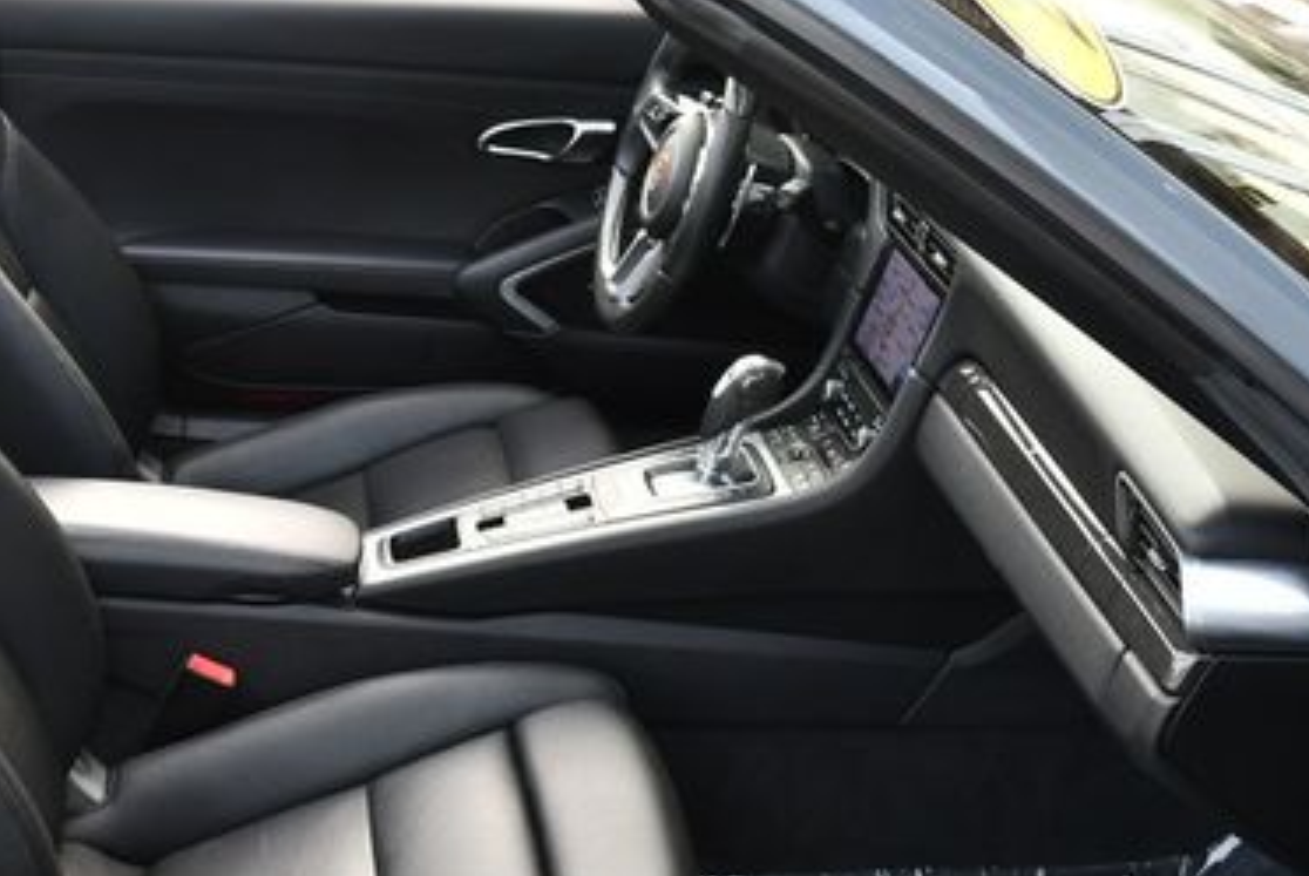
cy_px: 549
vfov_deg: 21.9
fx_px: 2257
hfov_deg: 31.6
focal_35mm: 62
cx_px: 278
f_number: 4.5
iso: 400
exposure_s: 1/250
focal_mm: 18
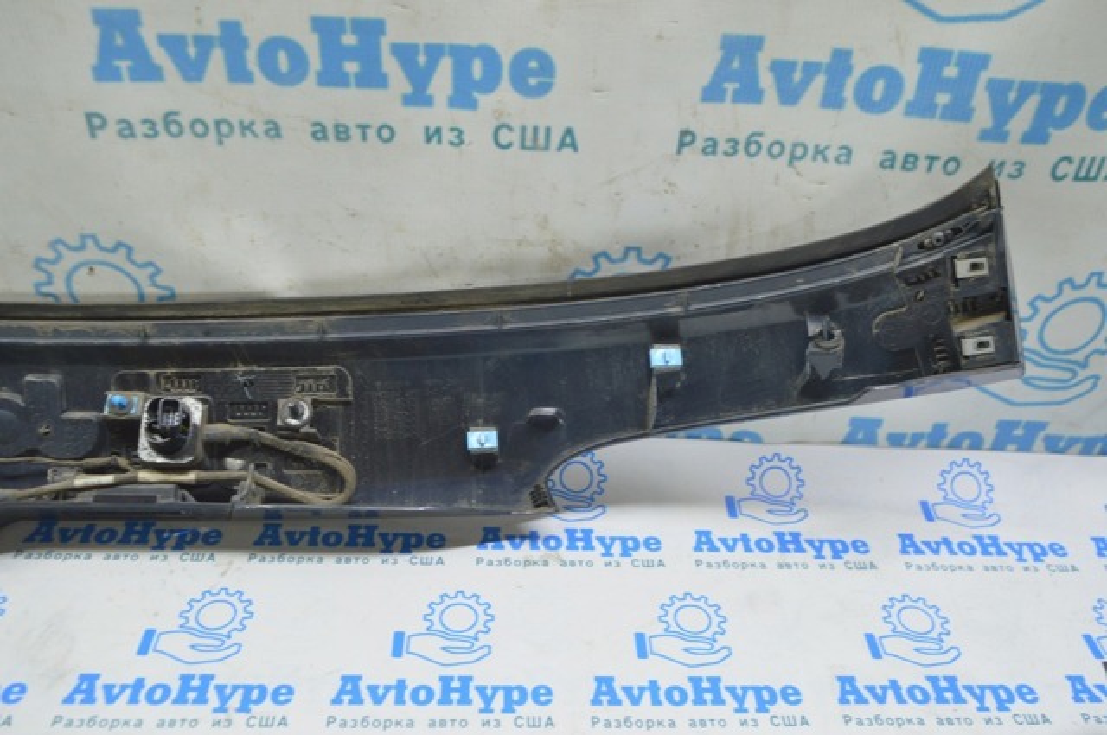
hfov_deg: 57.3
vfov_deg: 39.9
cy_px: 368
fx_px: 1013
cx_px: 554
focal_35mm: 33
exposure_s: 1/15
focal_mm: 22
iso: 400
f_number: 5.6
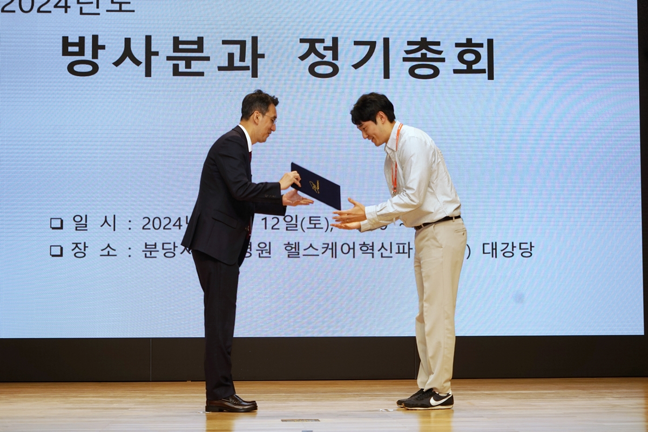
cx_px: 324
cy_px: 216
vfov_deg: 20.3
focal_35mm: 67
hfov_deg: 30.1
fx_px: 1206
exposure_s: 1/160
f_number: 5.6
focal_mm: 67
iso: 320
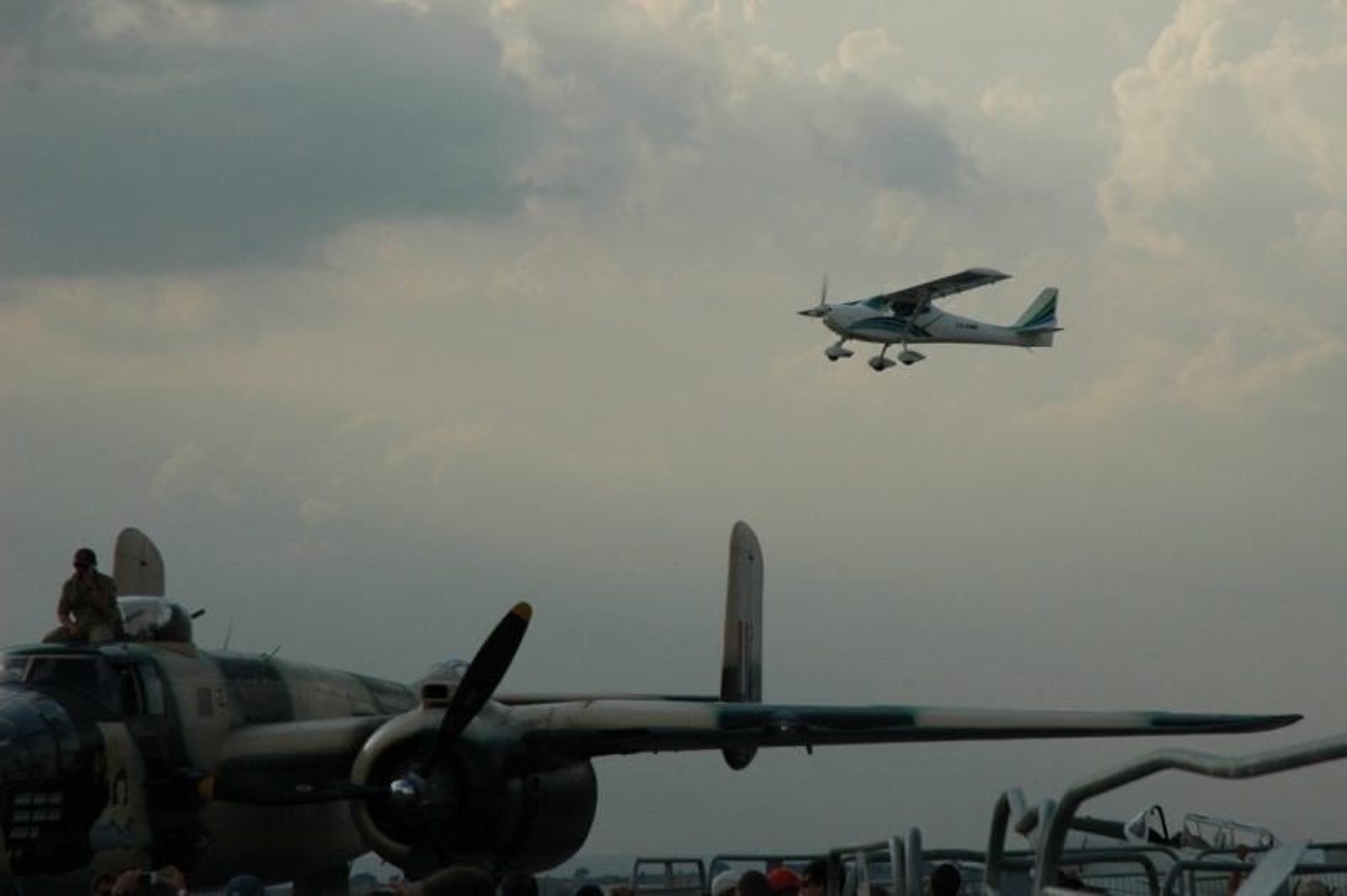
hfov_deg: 19.5
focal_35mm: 105
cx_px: 674
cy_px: 448
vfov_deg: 13.0
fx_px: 3925
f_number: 11
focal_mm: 70
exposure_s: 1/500
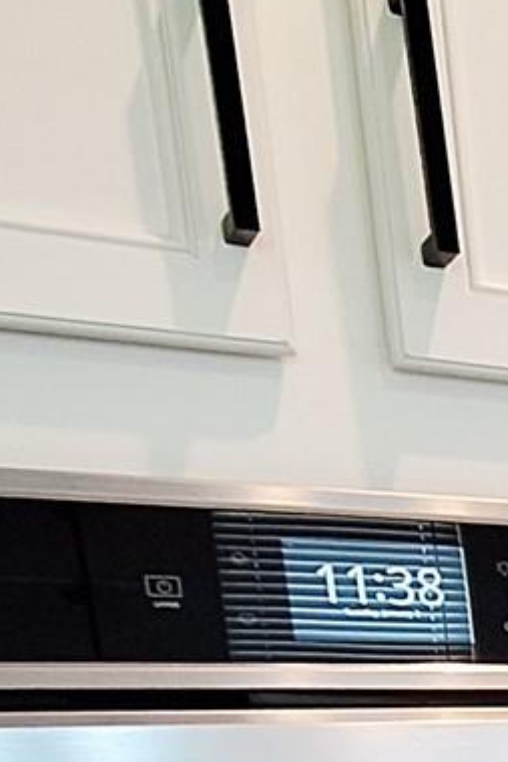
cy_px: 1104
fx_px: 1544
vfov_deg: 23.1
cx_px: 1213
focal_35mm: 73
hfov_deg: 13.6
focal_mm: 1.74
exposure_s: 1/40
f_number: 2.2
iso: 160
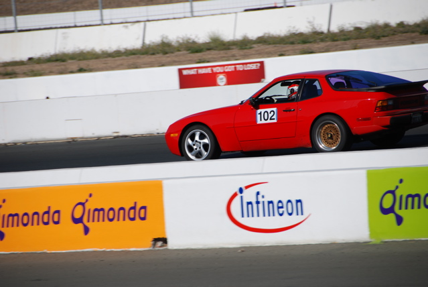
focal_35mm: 300
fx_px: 3572
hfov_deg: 6.9
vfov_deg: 4.6
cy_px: 144
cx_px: 214
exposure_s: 1/1000
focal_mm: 200
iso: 100
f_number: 5.6
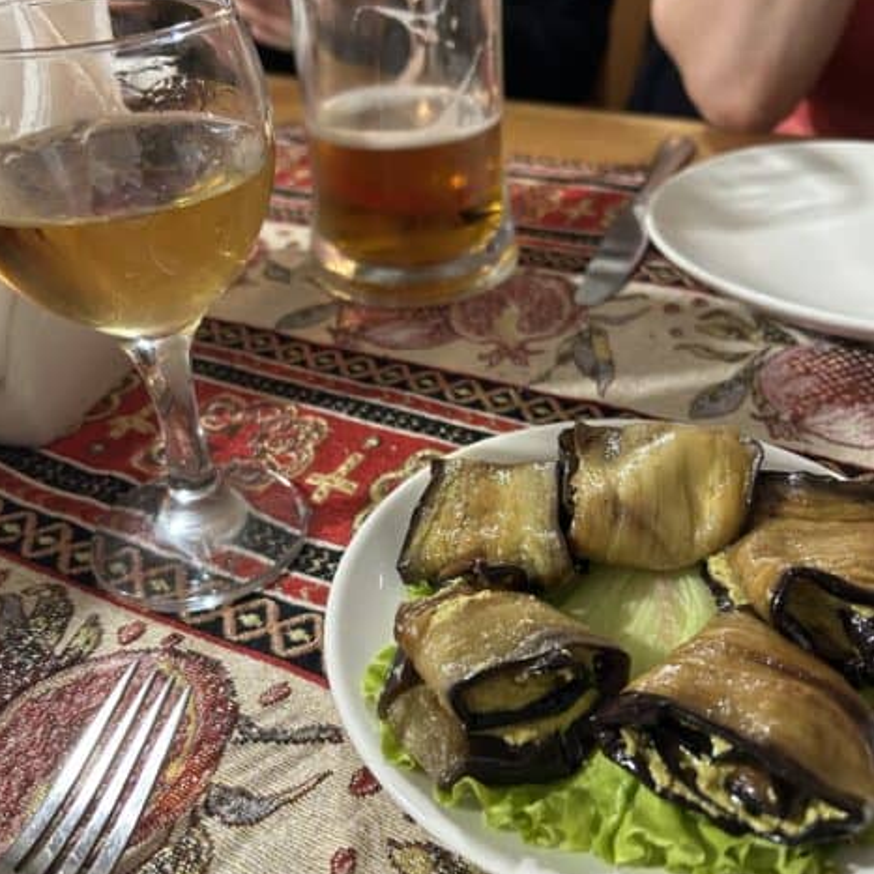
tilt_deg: -34.8
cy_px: 415
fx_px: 886
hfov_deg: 52.5
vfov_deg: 52.5
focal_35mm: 31
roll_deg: +2.9
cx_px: 433
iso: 320
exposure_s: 1/50
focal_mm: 5.7
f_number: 1.5
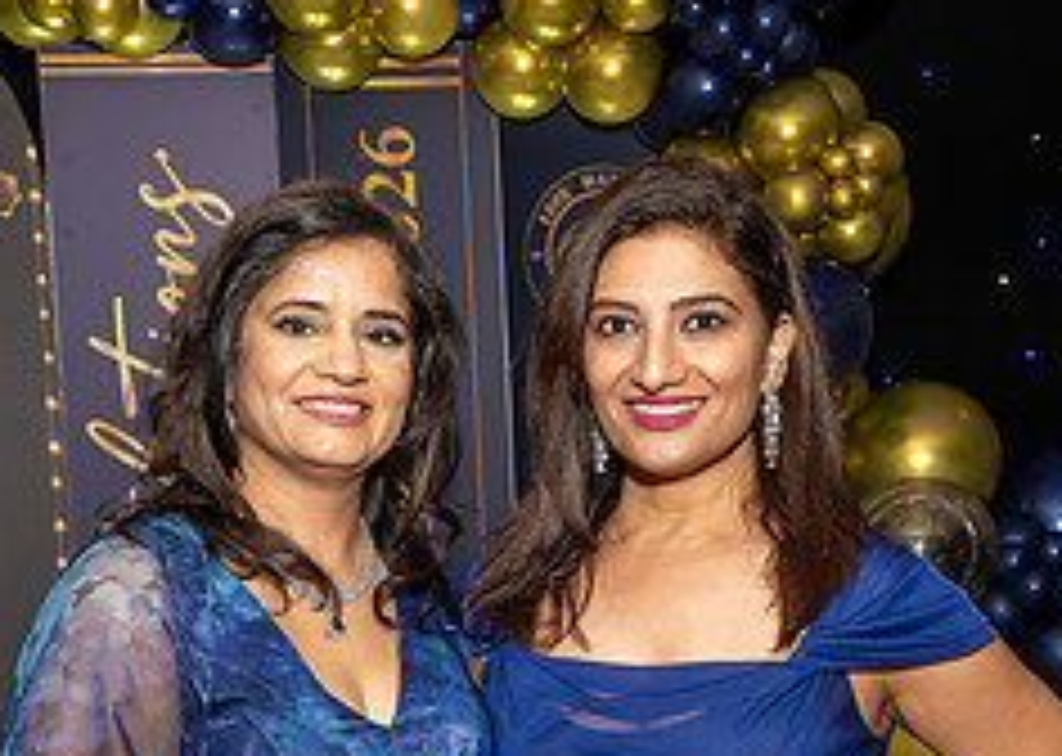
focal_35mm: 76
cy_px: 670
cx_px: 495
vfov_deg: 18.5
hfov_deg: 26.1
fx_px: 2290
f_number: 8
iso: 800
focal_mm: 27
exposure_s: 1/250
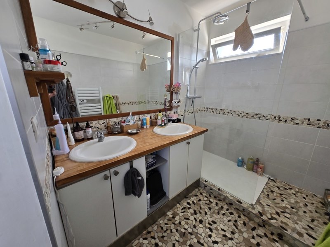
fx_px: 124
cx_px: 165
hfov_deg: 106.2
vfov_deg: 89.9
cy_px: 124
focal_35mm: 13
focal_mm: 1.7
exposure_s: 1/50
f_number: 2.2
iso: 40
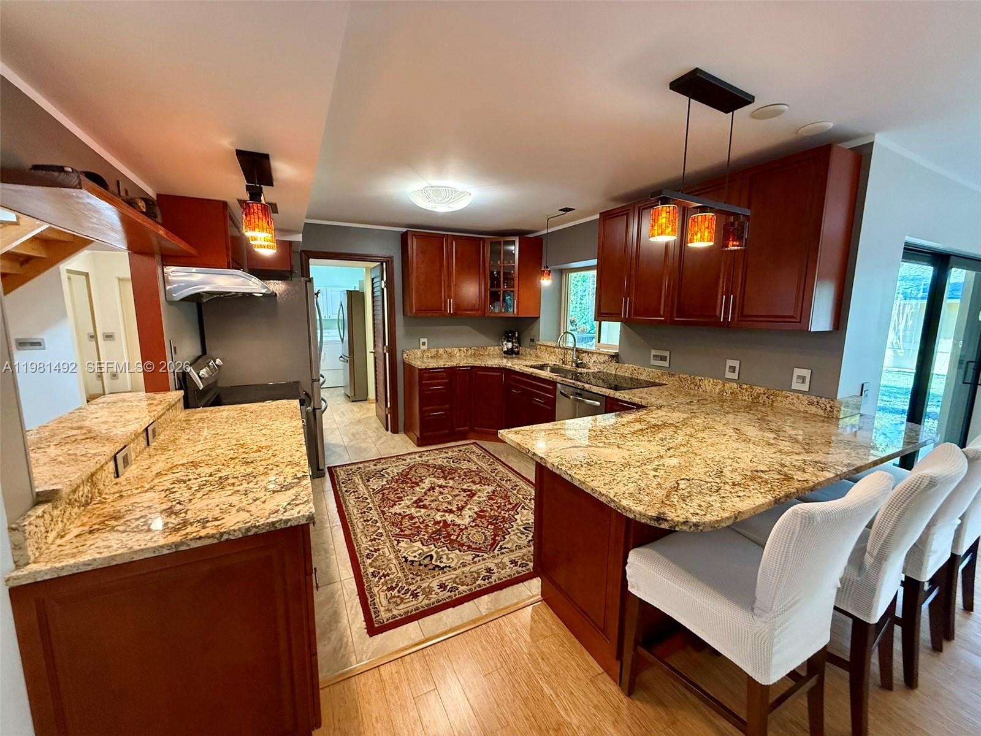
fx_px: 397
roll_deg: -0.5
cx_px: 490
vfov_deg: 85.7
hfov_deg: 102.1
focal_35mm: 14
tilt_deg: -8.8
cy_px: 368
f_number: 2.2
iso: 640
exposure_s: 1/120
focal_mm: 2.22
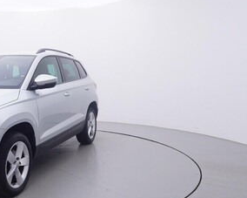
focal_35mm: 41
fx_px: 299
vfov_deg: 36.5
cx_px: 20
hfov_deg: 41.0
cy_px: 113
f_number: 5
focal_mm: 15
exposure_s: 1/80
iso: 200
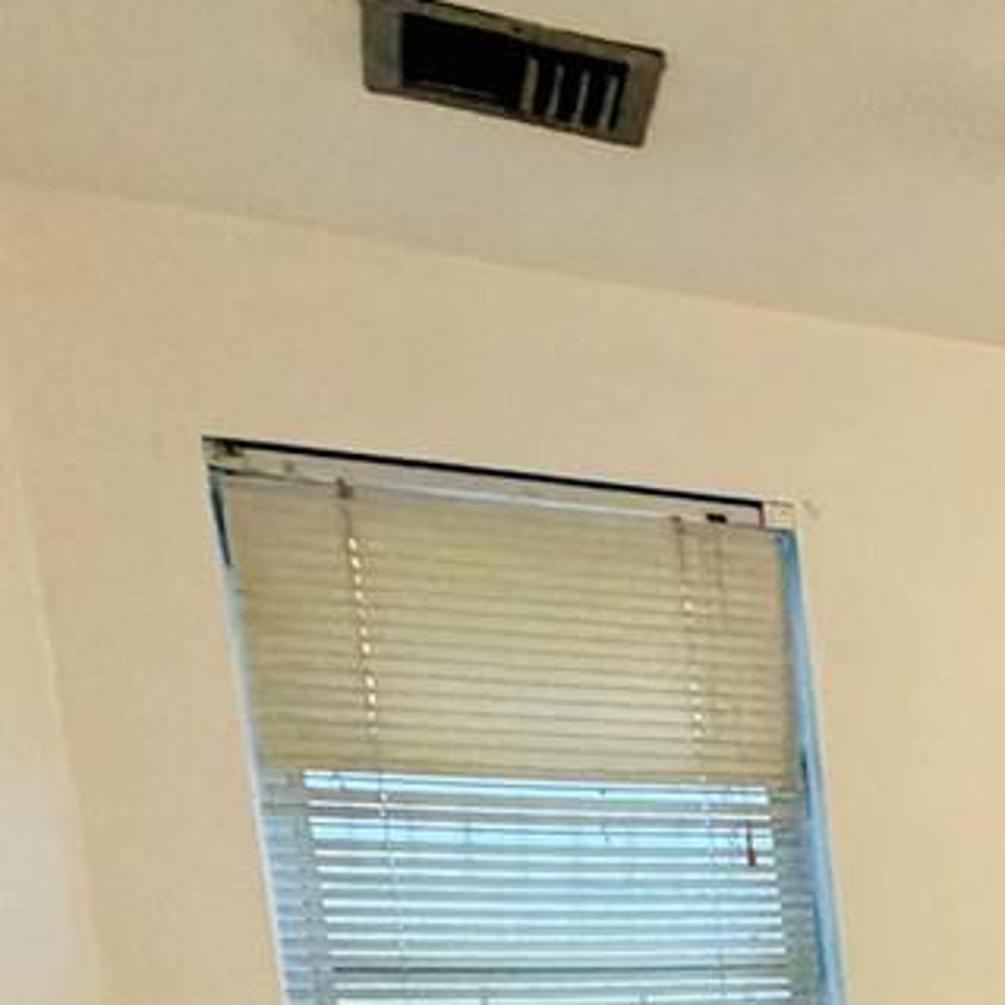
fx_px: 2037
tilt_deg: -8.7
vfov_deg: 24.0
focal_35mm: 62
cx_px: 1915
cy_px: 1345
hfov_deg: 19.2
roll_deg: +2.3
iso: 400
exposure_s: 1/60
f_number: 2.2
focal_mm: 2.22
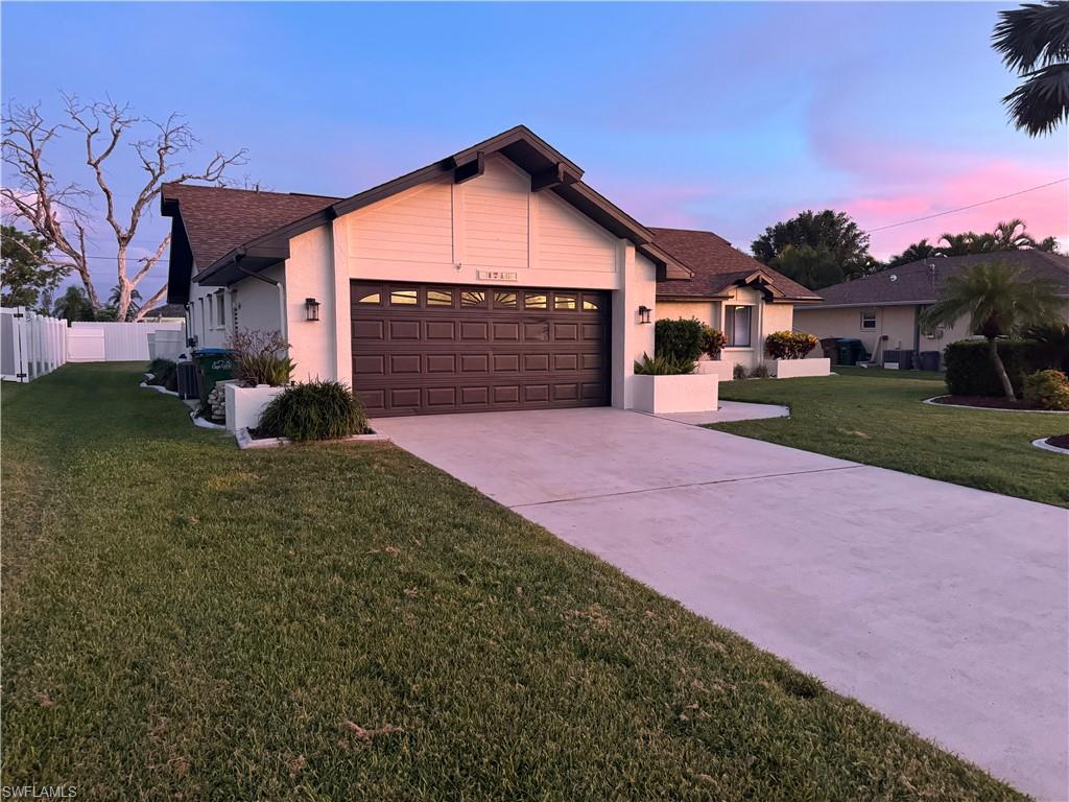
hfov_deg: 71.6
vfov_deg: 56.8
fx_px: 741
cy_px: 401
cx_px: 534
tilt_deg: -4.0
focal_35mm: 24
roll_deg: -0.3
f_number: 1.78
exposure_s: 1/55
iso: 800
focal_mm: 6.76
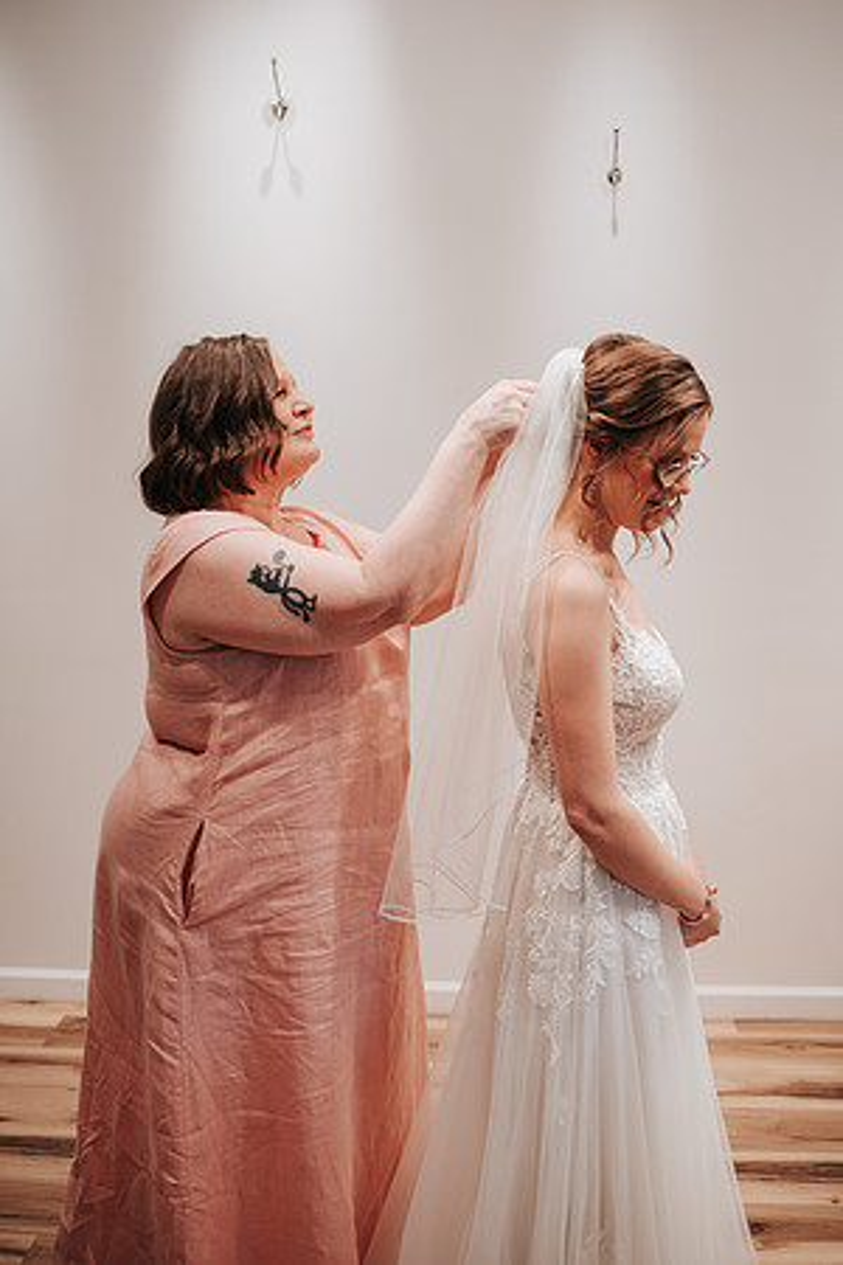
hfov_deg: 37.9
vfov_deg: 54.4
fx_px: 1229
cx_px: 422
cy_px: 632
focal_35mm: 35
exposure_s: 1/125
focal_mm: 35
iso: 180
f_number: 2.8
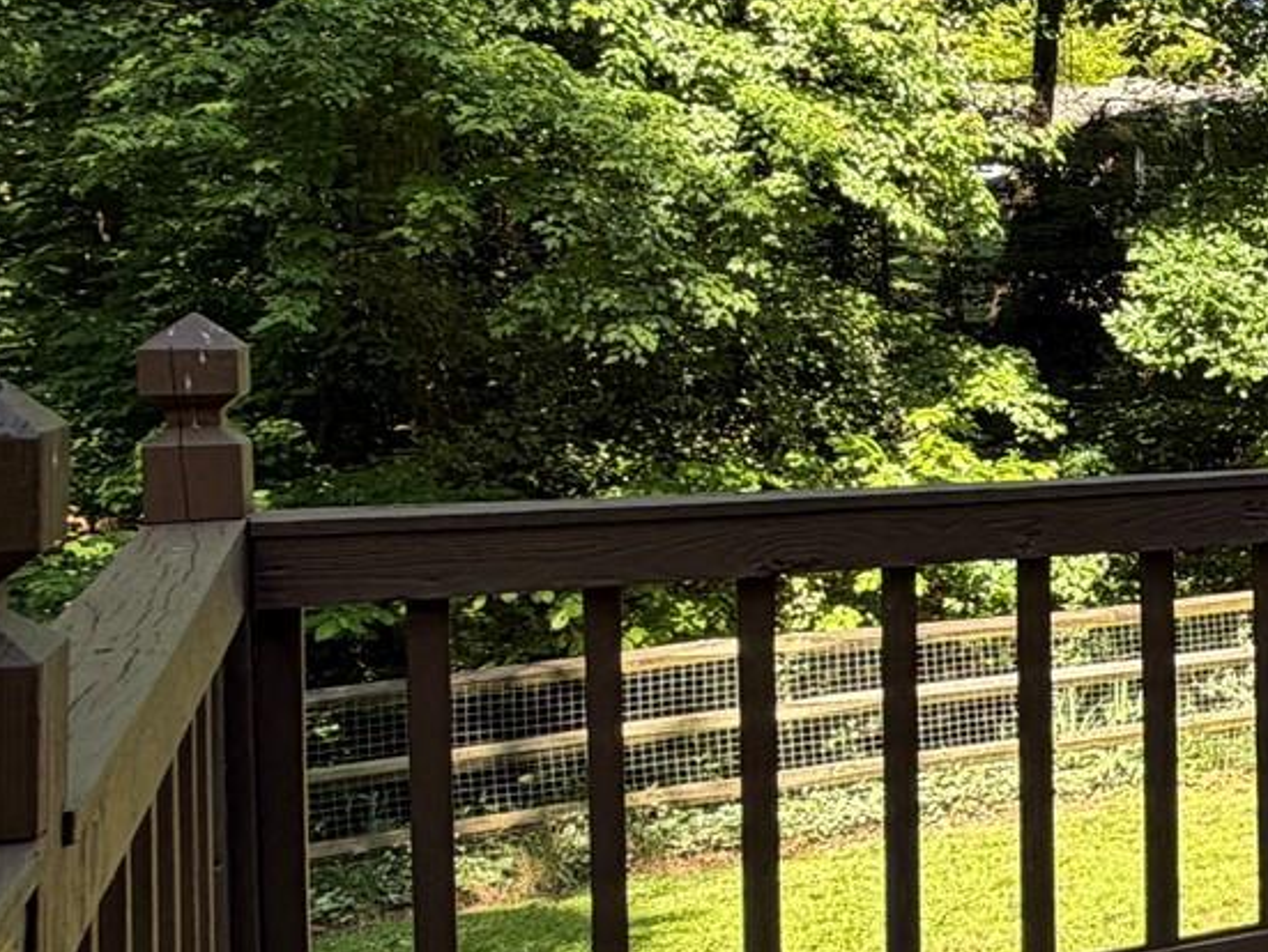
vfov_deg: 28.0
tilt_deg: -2.2
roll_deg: +0.0
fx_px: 1906
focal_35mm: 52
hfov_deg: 25.6
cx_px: 1977
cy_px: 370
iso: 40
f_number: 2.2
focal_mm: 2.22
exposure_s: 1/149
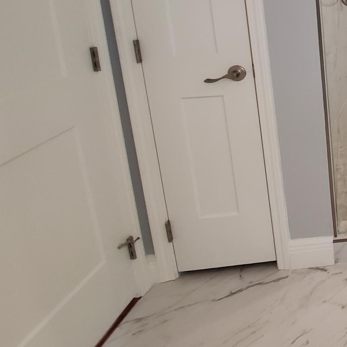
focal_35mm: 35
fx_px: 397
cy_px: 12
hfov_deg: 30.8
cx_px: 496
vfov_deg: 41.9
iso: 200
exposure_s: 1/60
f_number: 2.2
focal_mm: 1.8
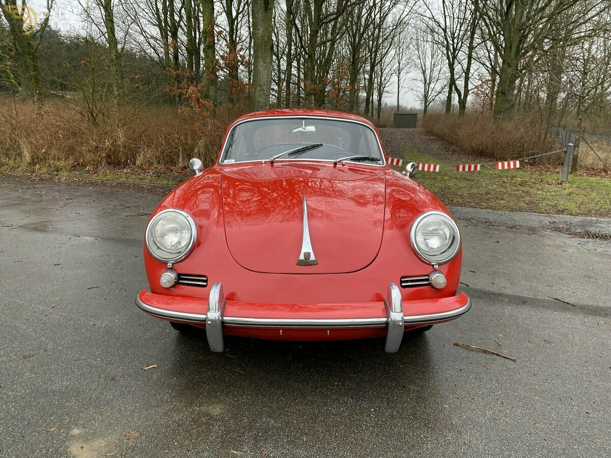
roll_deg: +1.0
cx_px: 306
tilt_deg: -14.7
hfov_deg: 67.3
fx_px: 459
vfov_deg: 53.1
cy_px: 229
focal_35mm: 26
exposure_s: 1/121
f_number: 1.8
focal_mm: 4.25
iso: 64
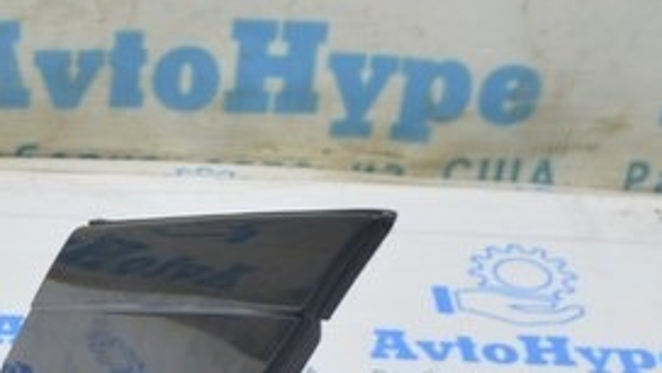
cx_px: -49
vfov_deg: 8.7
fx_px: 2282
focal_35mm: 130
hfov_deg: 16.1
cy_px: 801
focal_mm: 22
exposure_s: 1/20
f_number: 5.6
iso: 400
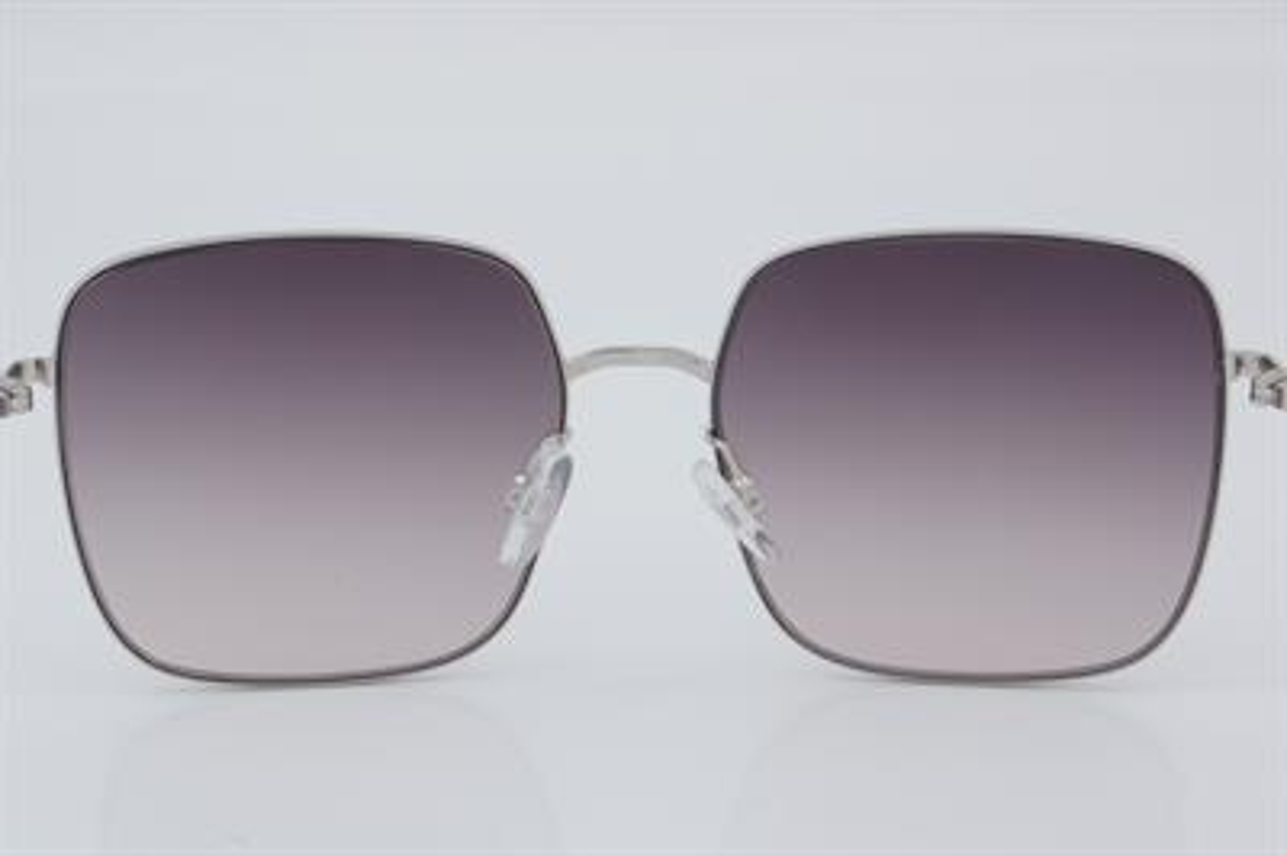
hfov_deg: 24.6
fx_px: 2947
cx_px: 644
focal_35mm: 82
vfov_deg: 16.5
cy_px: 428
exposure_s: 1/4
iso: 100
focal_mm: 55
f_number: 32
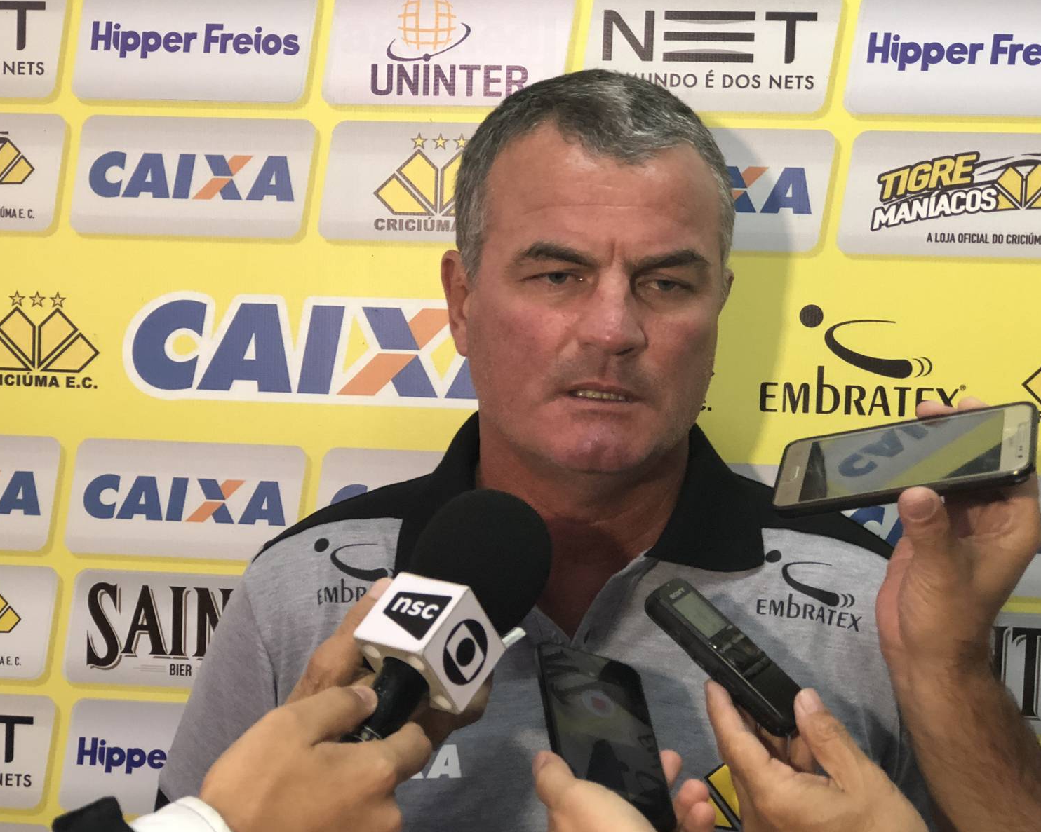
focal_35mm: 60
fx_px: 1848
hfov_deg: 31.5
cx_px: 520
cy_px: 417
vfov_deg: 25.4
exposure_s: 1/60
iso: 400
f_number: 2.8
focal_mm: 6.6
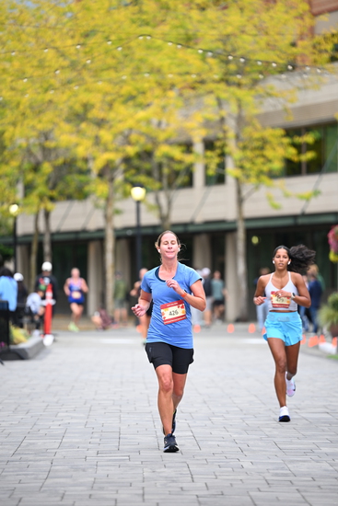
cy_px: 253
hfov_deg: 8.1
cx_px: 169
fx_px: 2392
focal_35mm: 170
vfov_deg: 12.1
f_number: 2.8
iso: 640
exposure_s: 1/1600
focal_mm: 170
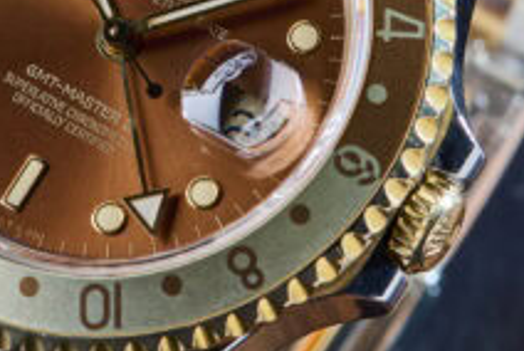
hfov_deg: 4.1
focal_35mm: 506
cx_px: 227
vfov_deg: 2.7
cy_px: 93
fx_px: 7375
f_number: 14
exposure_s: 1/160
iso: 400
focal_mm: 105
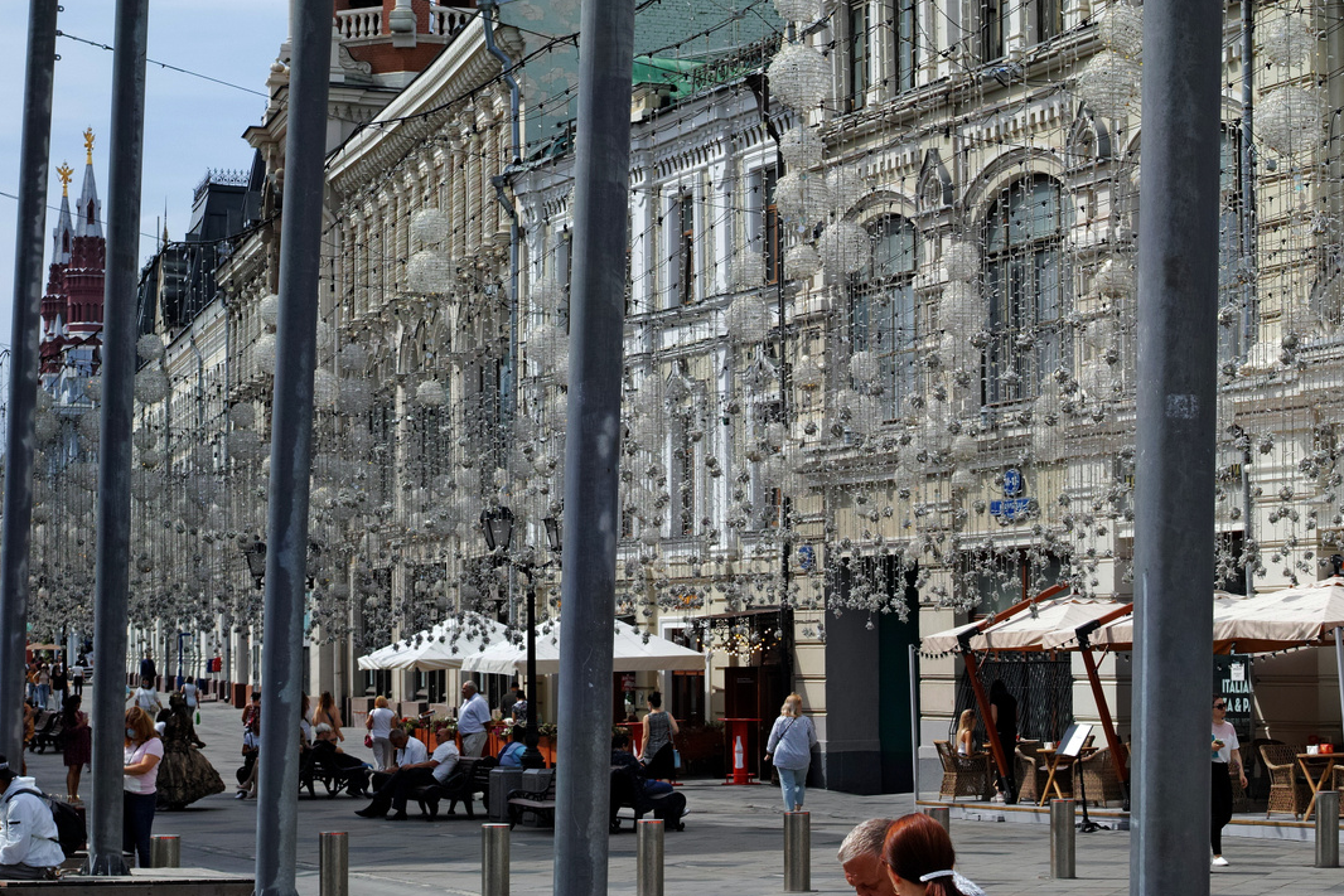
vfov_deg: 17.8
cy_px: 711
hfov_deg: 26.3
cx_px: 1005
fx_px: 2838
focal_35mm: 76
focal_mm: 30
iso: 100
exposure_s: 1/400
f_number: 7.1
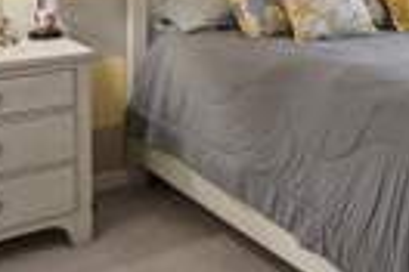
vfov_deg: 21.4
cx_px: 474
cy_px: -70
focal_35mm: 58
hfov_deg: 30.1
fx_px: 659
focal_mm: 16
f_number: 9
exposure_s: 1/10
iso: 200
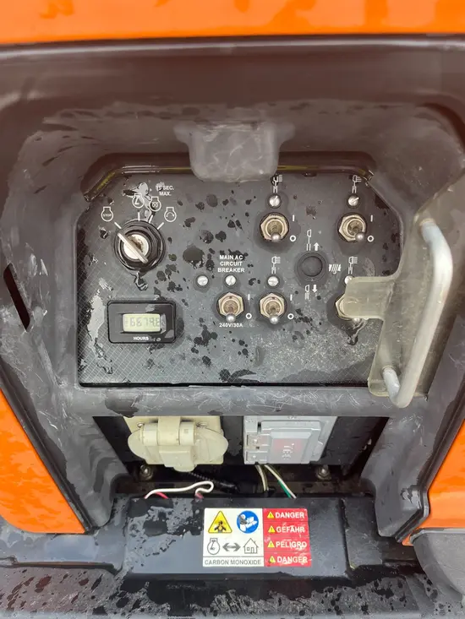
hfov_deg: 53.1
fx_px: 466
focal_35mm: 26
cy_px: 310
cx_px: 232
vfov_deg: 67.3
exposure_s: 1/121
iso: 100
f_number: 1.6
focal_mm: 5.1
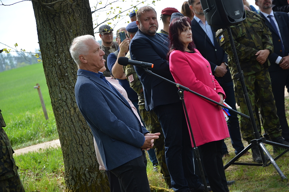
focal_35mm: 158
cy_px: 96
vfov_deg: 8.7
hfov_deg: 13.1
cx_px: 144
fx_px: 1262
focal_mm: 105
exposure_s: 1/160
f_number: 5.6
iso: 100
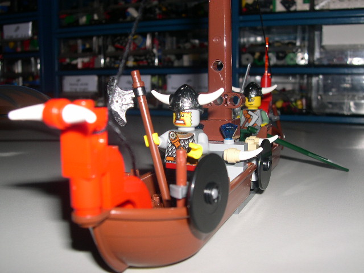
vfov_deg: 37.7
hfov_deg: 49.0
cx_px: 182
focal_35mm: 38
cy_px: 136
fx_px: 400
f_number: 7.6
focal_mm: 8
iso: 100
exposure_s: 1/60
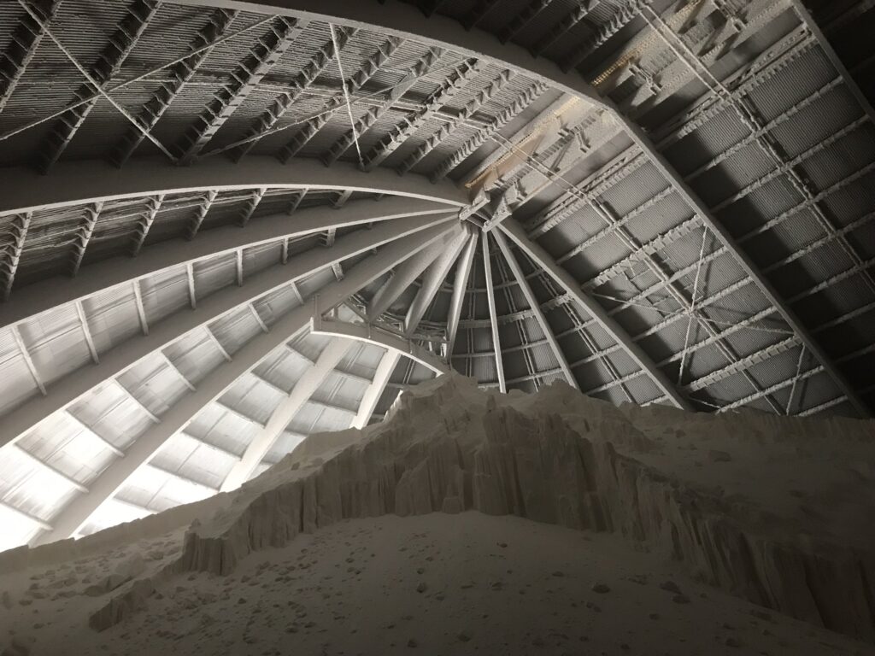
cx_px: 438
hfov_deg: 63.4
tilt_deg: +31.2
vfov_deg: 49.7
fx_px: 708
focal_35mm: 28
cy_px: 328
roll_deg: +8.5
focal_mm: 3.99
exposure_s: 1/13
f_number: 1.8
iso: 100
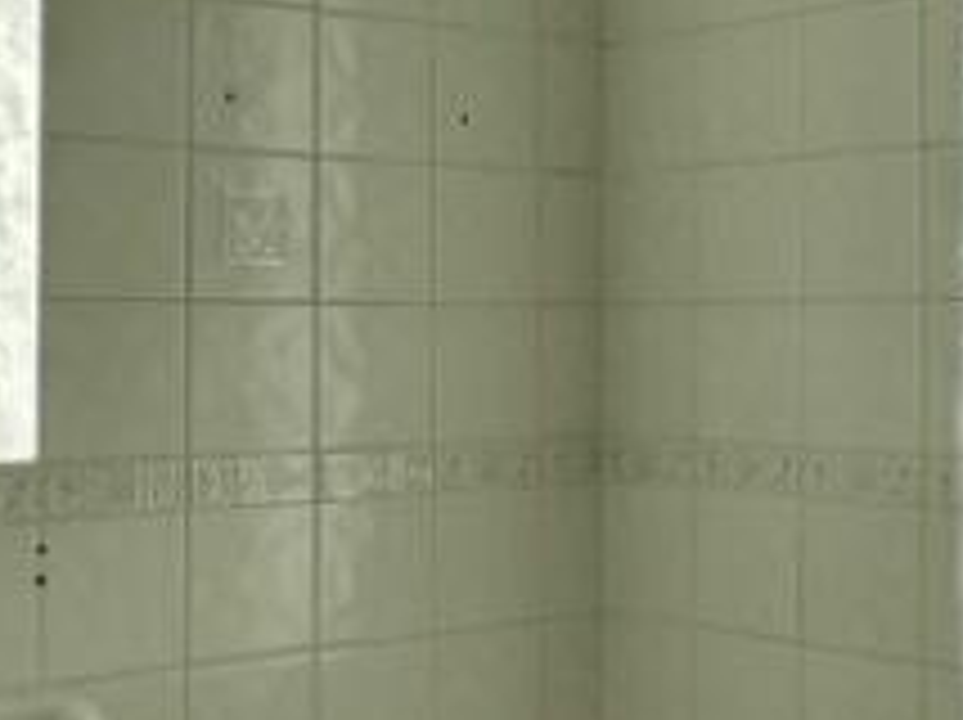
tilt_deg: +3.0
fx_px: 1862
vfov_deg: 21.8
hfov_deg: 29.0
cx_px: 482
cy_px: 274
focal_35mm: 67
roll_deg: +0.0
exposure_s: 1/456
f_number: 2.2
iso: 40
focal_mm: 2.22
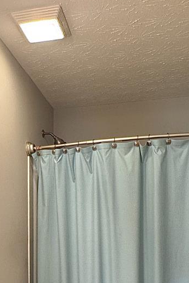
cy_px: 228
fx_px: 331
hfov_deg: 31.5
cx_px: 57
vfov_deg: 44.1
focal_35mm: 42
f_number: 2.2
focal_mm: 2.22
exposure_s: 1/60
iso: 160
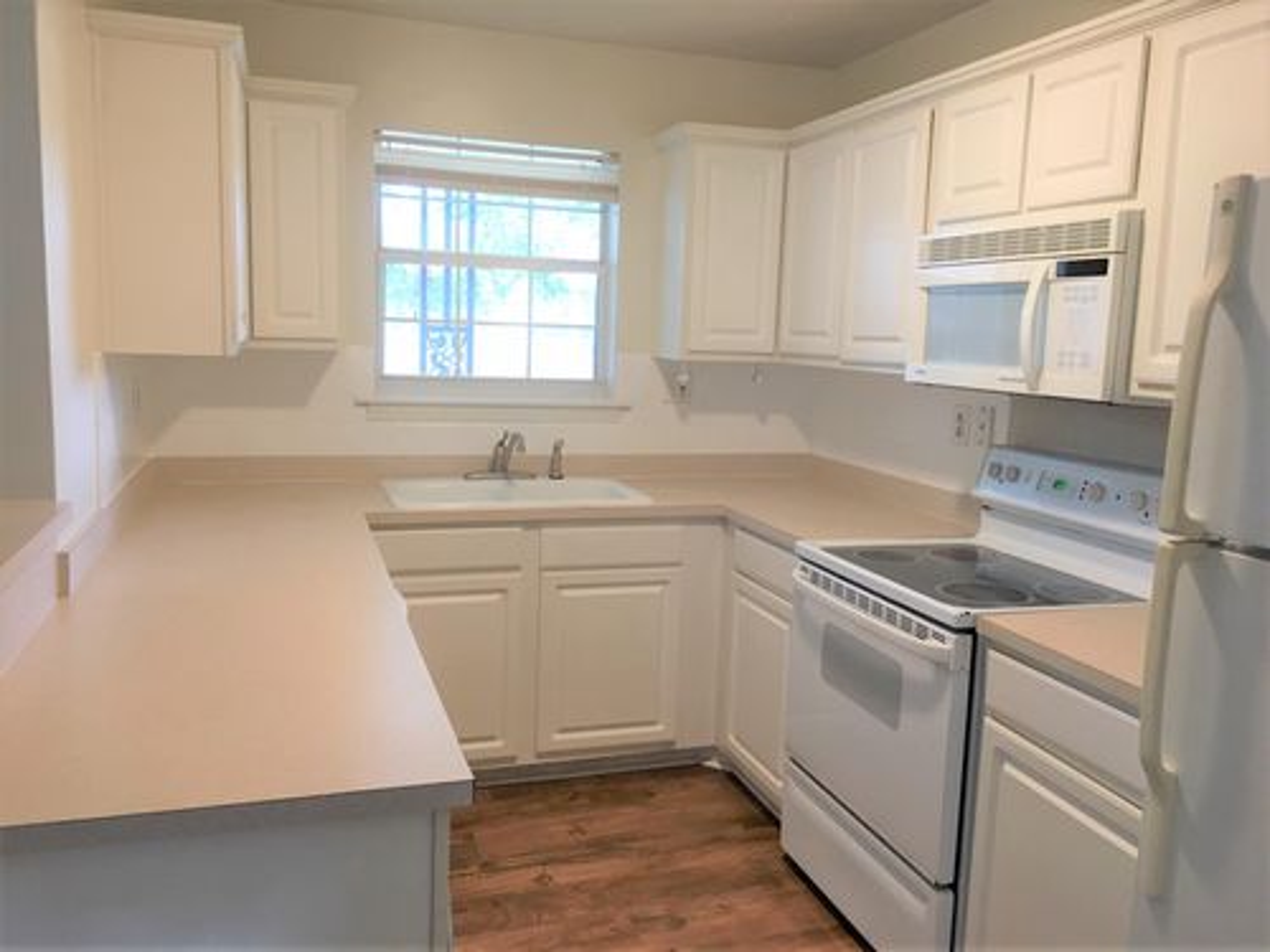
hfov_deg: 61.7
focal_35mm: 29
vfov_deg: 48.2
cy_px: 476
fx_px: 1064
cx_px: 635
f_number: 2.2
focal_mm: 4.15
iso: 80
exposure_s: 1/30
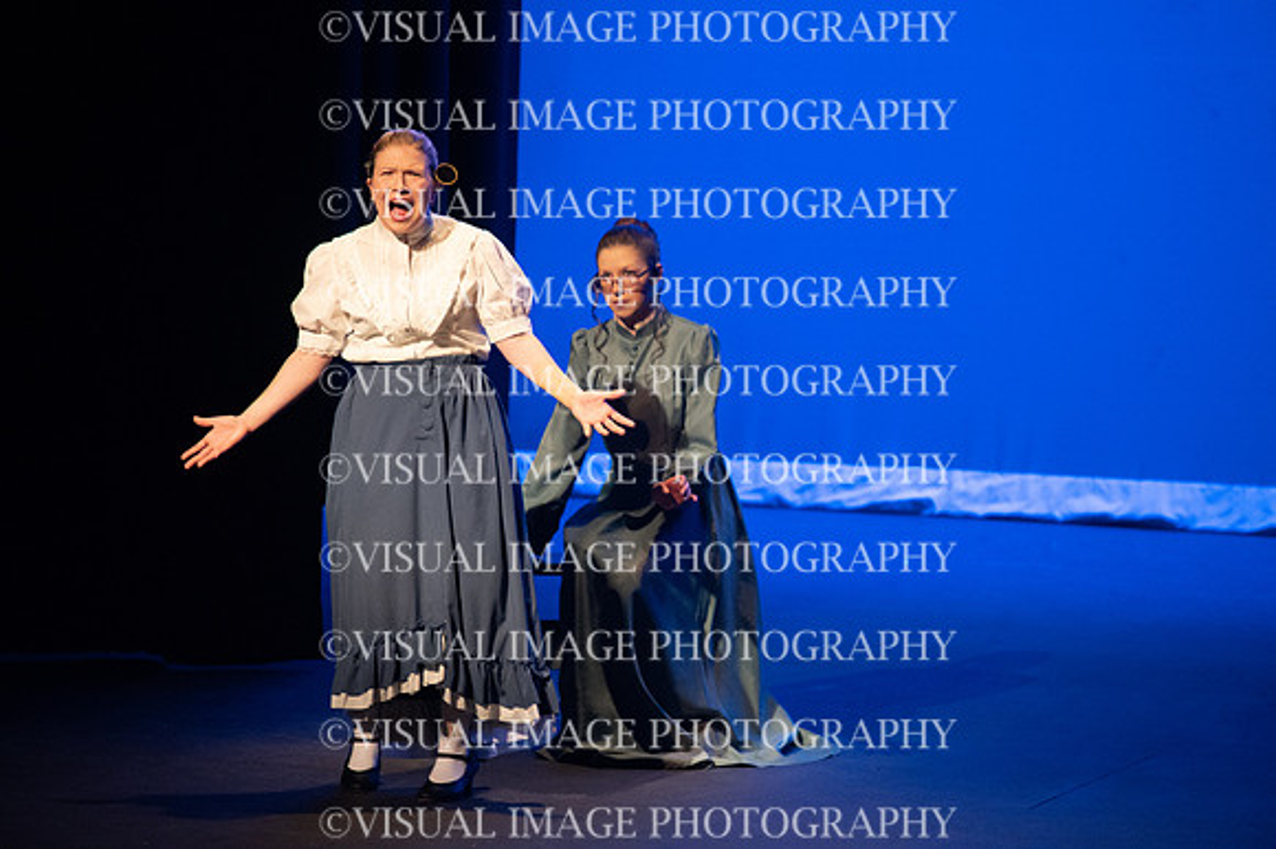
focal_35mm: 420
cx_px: 638
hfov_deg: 4.9
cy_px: 424
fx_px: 14878
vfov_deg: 3.3
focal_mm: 420
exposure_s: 1/160
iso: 10000
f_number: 6.3
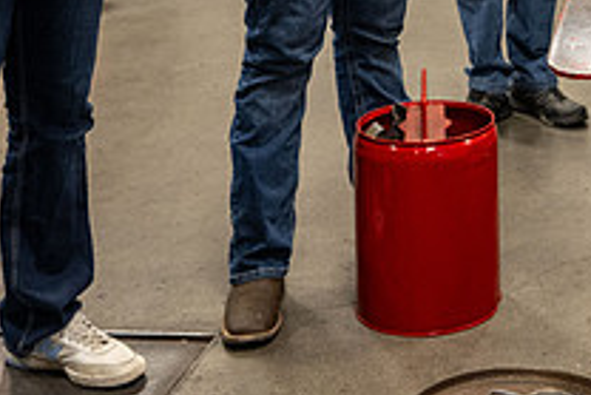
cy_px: -243
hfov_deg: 23.4
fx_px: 1347
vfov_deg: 15.1
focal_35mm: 82
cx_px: 634
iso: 800
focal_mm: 24
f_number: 4.5
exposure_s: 1/100
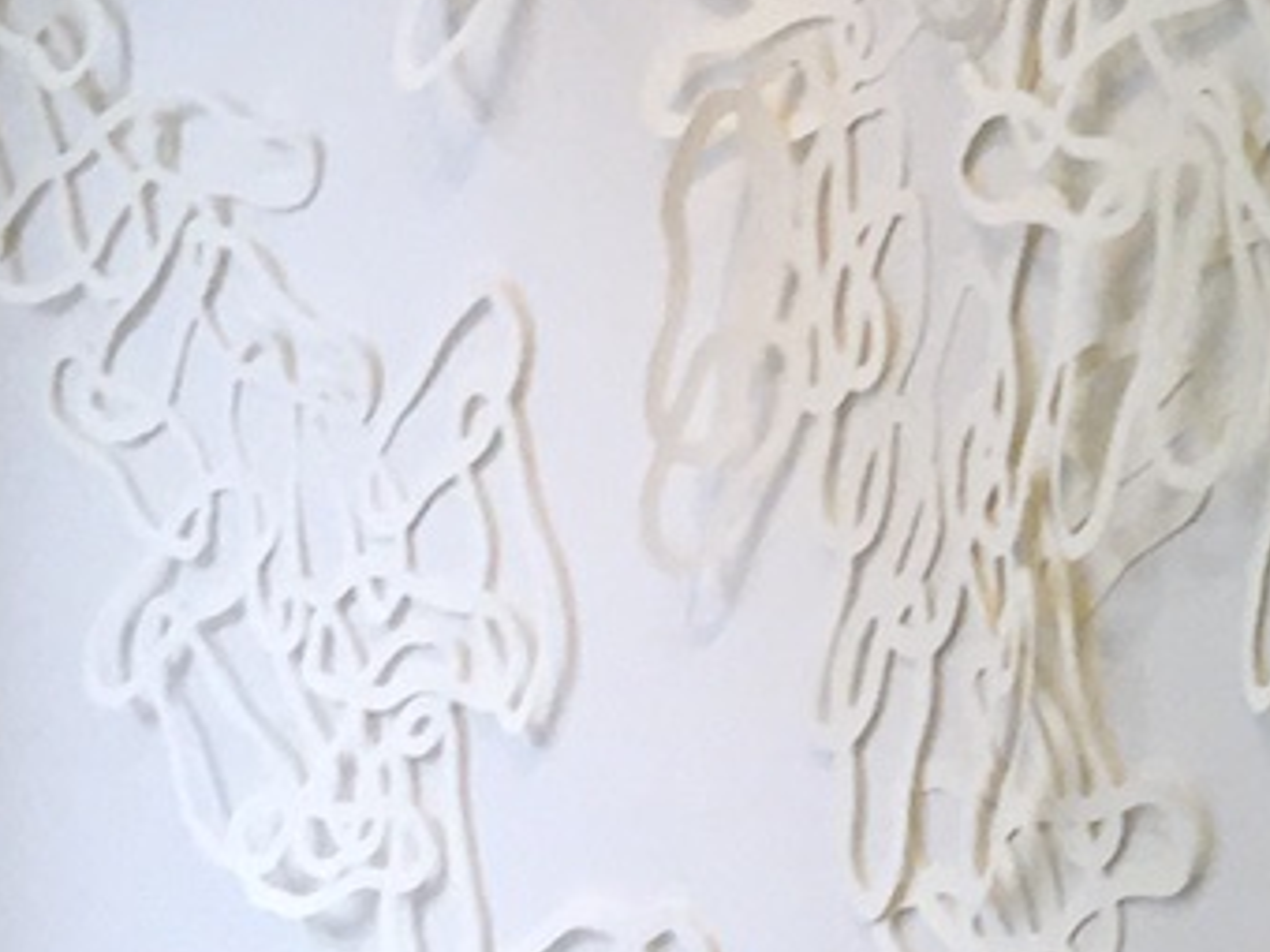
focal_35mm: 164
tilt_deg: -0.9
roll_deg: +0.0
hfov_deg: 11.2
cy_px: -149
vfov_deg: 9.0
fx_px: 6017
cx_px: 2320
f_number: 2.2
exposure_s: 1/100
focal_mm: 4.15
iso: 40
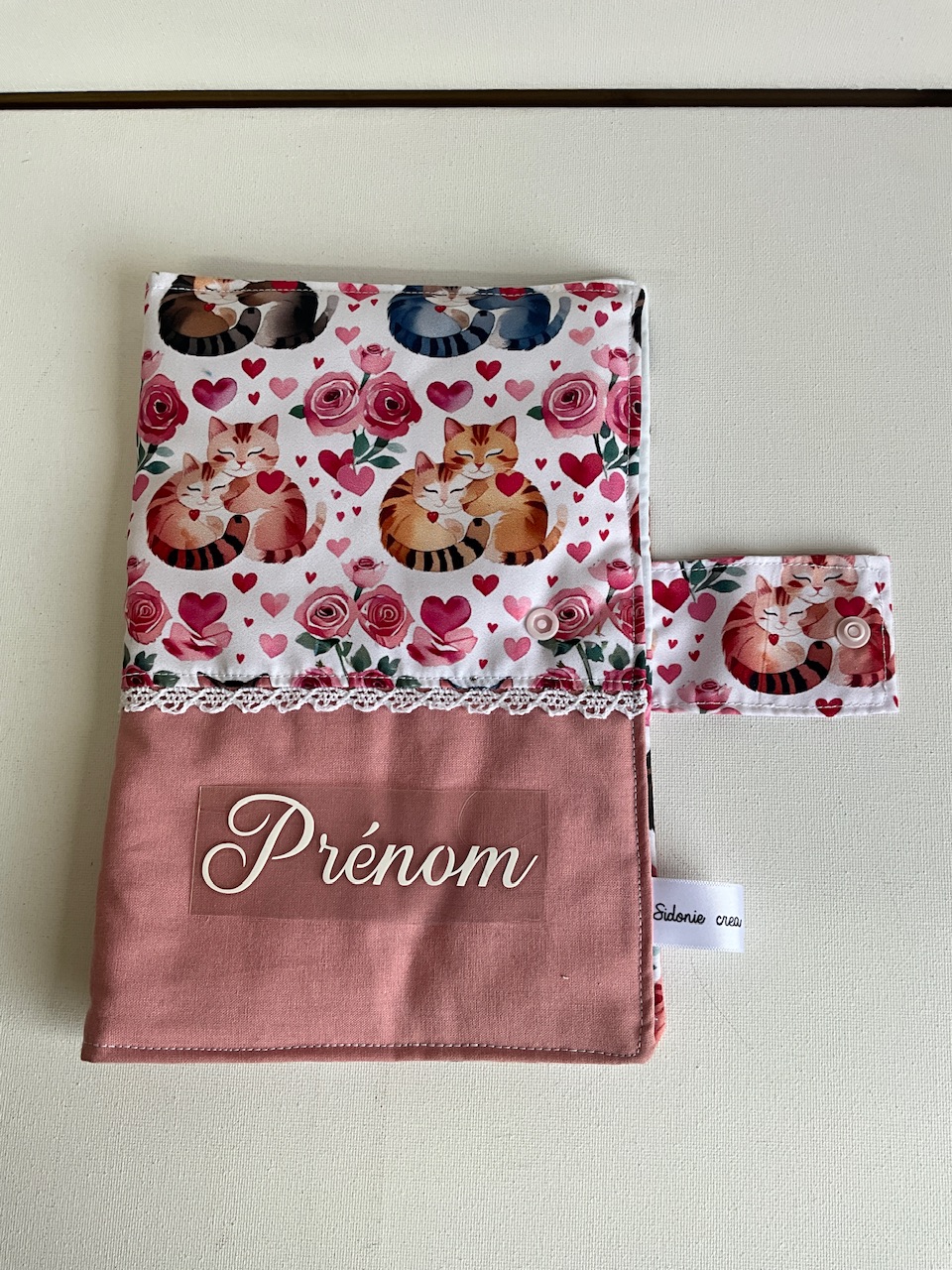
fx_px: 1063
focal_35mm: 29
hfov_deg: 48.2
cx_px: 476
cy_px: 635
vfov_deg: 61.7
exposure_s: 1/108
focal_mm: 3
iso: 16
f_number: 1.8
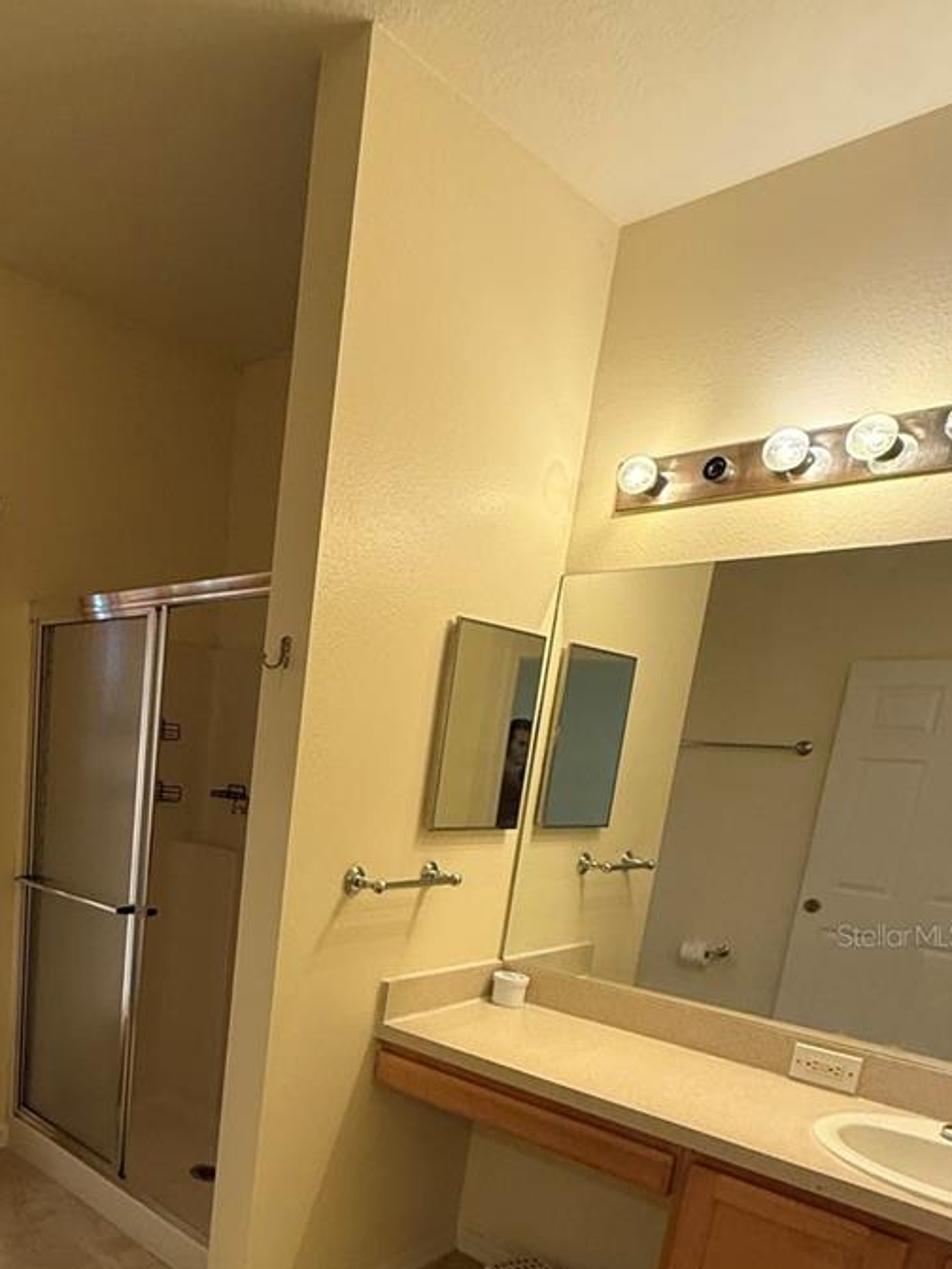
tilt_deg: -12.1
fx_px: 917
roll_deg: -4.6
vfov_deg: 65.6
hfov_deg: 49.7
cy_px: 935
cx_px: 121
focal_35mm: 25
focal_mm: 2.22
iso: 320
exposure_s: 1/60
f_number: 2.2
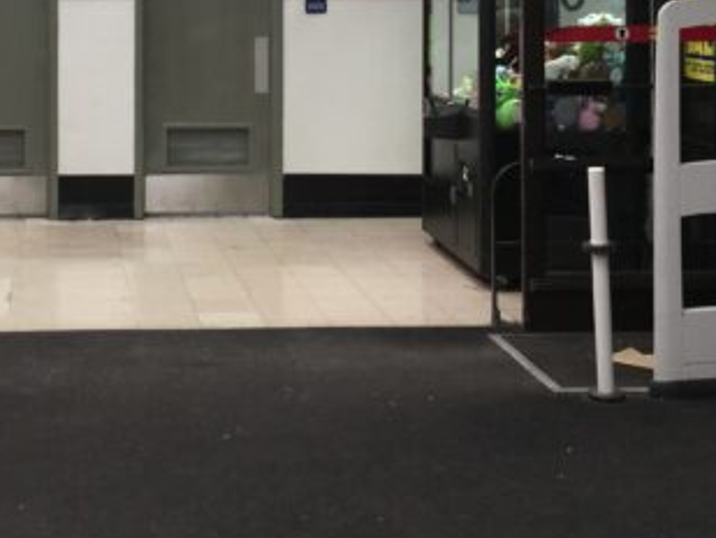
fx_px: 1490
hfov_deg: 26.6
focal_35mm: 72
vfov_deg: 19.7
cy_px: -23
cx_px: 162
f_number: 2.2
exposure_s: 1/47
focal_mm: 4.15
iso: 25
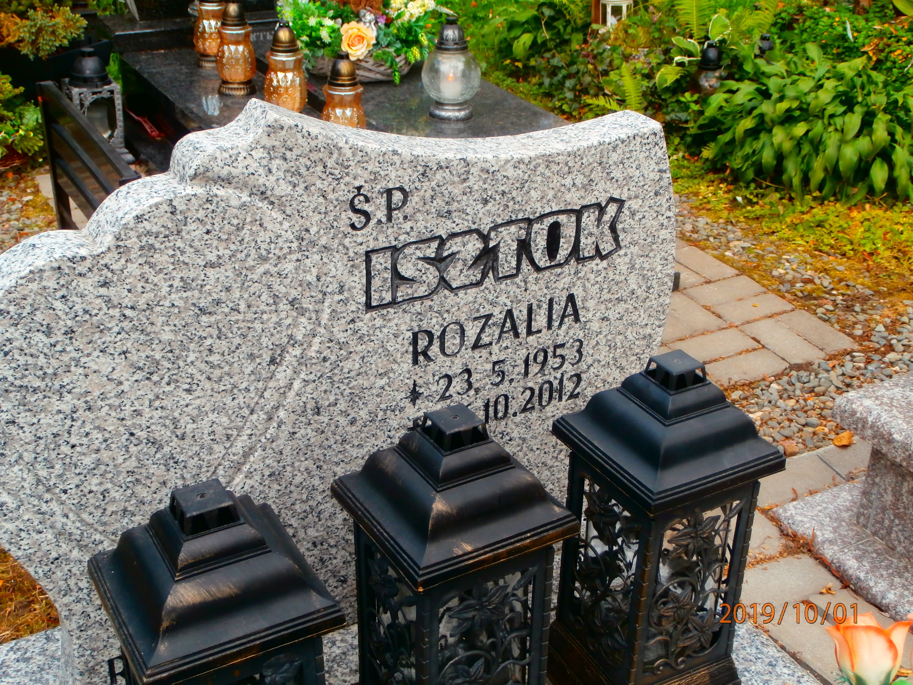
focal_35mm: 47
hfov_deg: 40.4
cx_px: 456
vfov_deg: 30.9
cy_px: 342
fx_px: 1240
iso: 100
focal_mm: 8.29
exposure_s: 1/160
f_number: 4.2
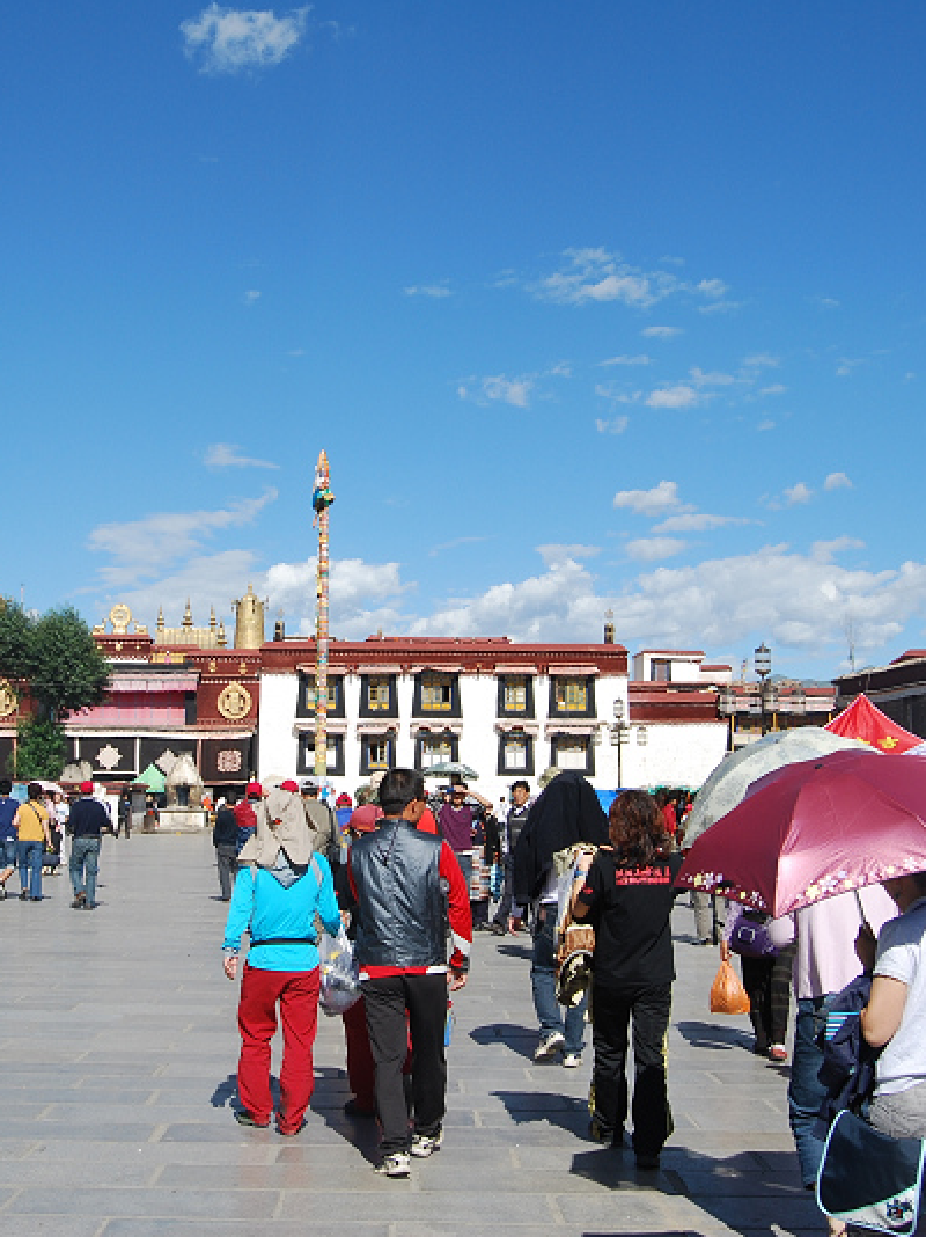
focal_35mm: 52
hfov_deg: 27.8
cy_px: 617
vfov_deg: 36.8
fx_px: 1856
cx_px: 299
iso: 140
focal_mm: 24
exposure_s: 1/250
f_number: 10
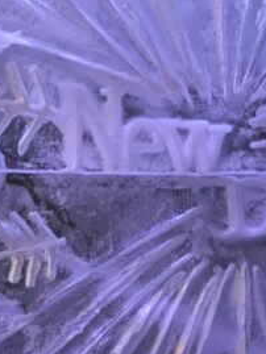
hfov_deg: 7.5
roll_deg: -0.2
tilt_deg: +2.5
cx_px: 255
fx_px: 2027
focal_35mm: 198
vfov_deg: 10.0
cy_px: 188
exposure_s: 1/35
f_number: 2
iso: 400
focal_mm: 6
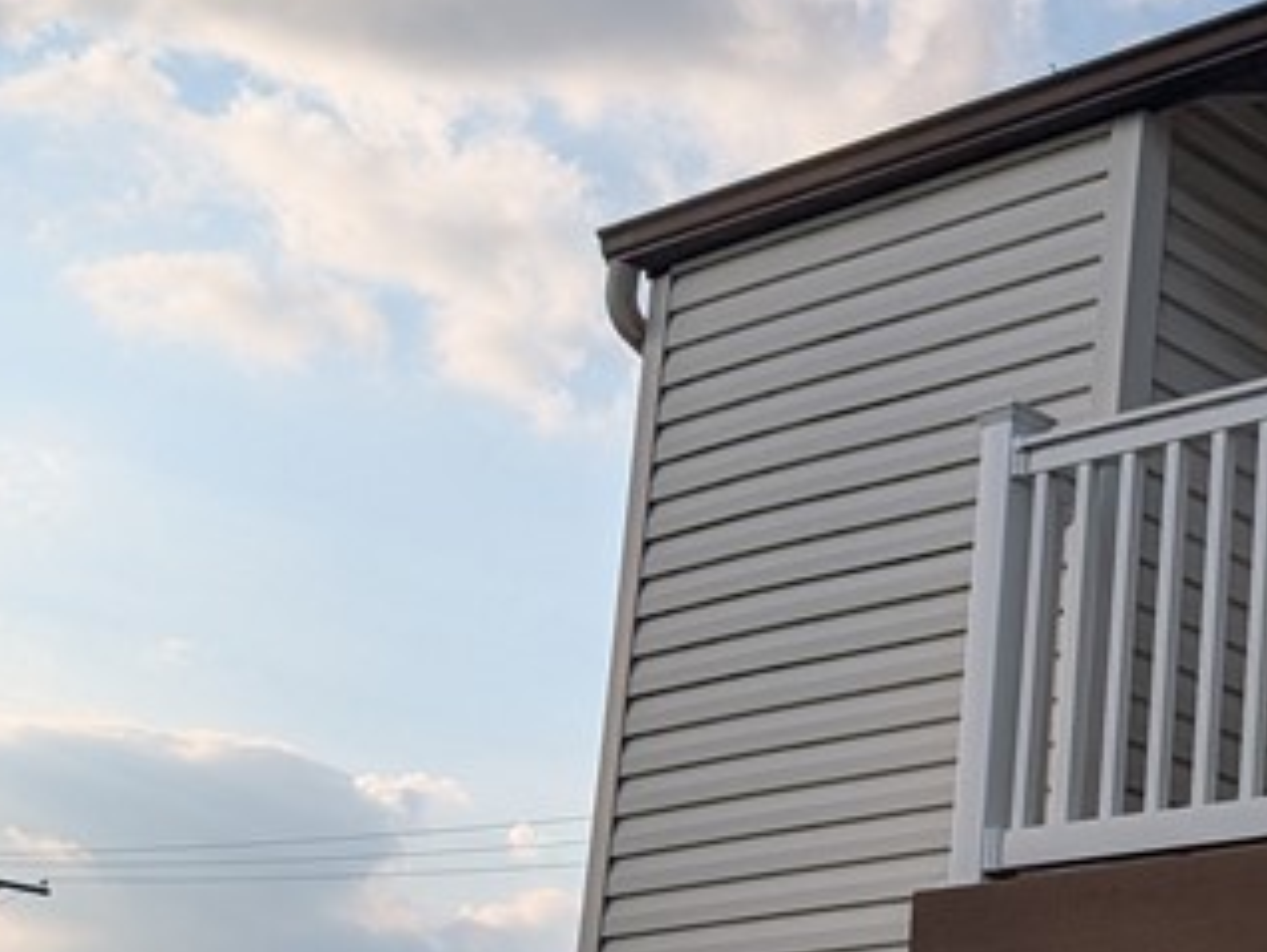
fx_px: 2820
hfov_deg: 23.3
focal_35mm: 77
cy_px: 1016
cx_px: 1488
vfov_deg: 18.5
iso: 22
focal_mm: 6.9
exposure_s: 1/1357
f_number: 1.68
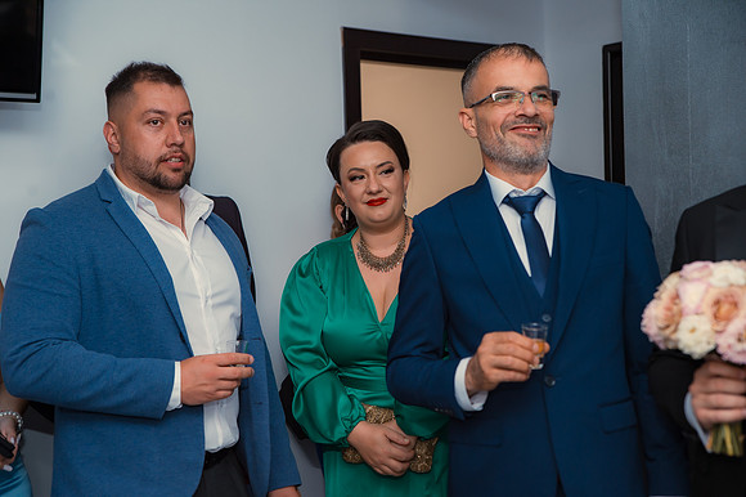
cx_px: 373
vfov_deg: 24.2
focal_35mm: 56
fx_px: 1160
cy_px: 248
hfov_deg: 35.7
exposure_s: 1/125
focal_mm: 56
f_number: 3.5
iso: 500
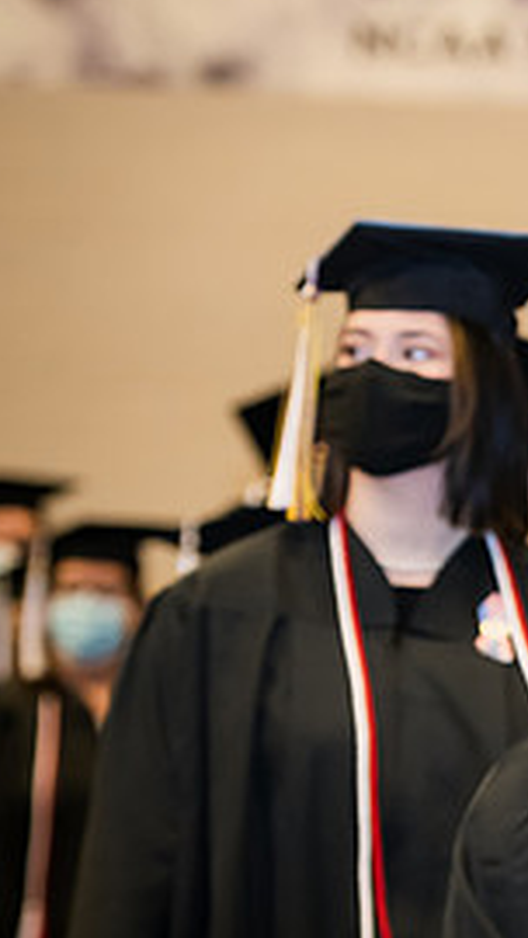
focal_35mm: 225
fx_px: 5597
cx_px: 952
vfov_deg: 9.6
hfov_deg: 5.3
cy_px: 589
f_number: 3.5
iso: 1600
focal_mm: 100
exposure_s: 1/200
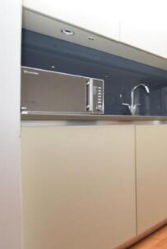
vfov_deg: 76.1
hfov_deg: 43.4
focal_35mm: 23
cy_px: 122
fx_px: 160
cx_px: 182
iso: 500
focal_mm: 10
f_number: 5.6
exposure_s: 1/125
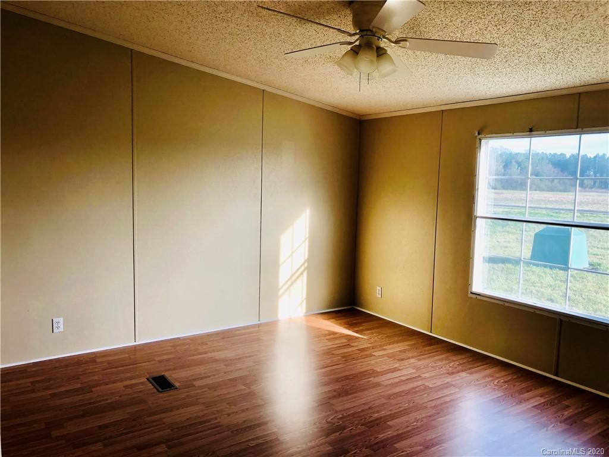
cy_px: 228
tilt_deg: -6.9
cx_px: 304
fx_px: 493
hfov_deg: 63.4
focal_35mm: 28
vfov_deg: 49.7
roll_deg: -0.9
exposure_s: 1/120
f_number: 1.8
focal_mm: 4
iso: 32
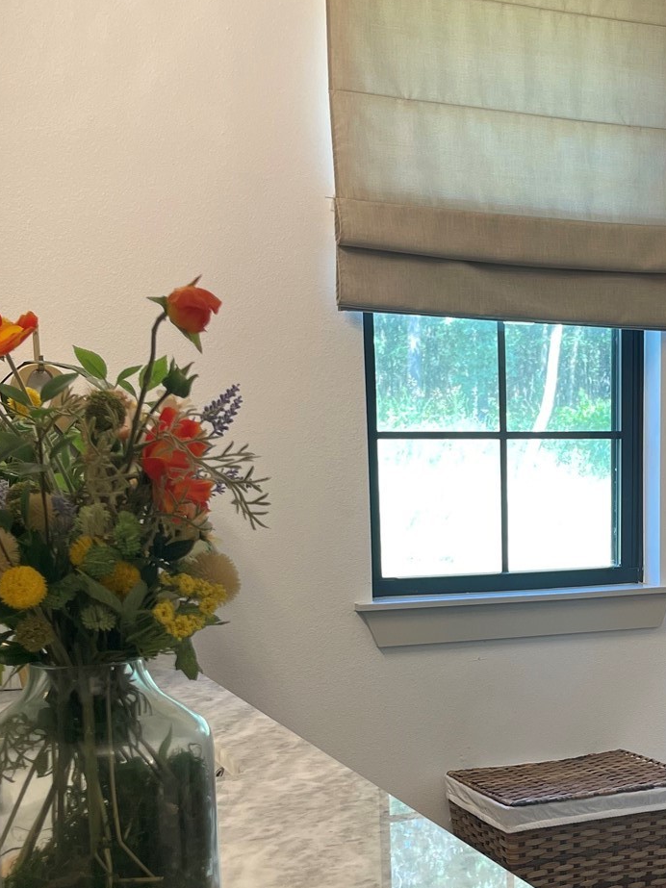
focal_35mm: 52
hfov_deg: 27.2
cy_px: 664
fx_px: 1334
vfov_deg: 36.0
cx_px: 572
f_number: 1.6
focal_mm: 5.1
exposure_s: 1/60
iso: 64
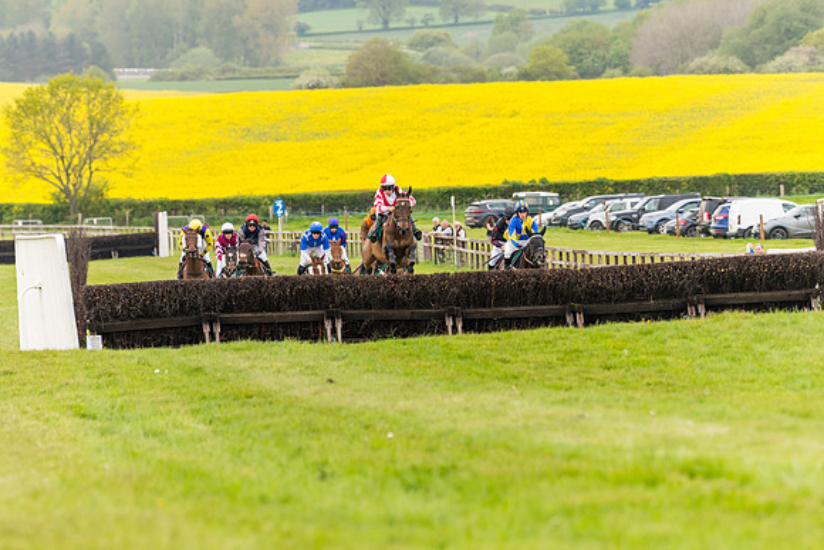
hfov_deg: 6.9
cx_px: 412
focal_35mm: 300
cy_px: 275
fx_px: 6868
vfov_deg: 4.6
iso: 400
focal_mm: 200
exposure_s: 1/1250
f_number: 4
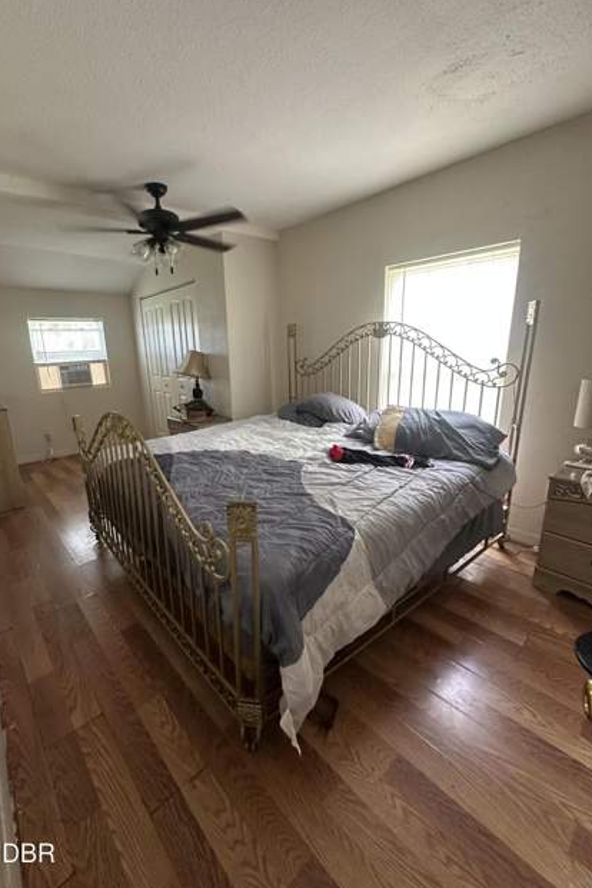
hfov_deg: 77.0
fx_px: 370
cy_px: 438
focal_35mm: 15
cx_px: 259
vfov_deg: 100.4
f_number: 2.2
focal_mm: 2.22
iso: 400
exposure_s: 1/60
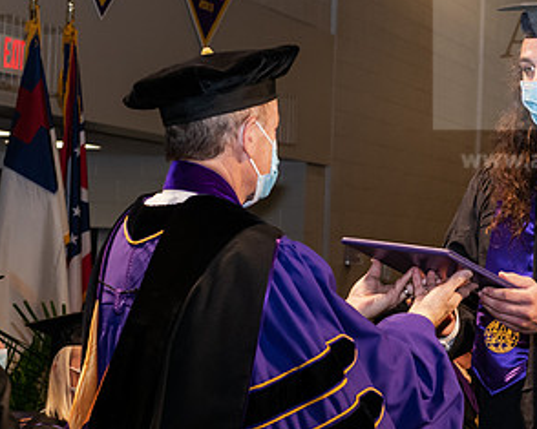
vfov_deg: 13.4
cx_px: 378
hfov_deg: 16.7
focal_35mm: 115
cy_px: 198
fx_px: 1827
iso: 1600
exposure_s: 1/200
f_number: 6.3
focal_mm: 62
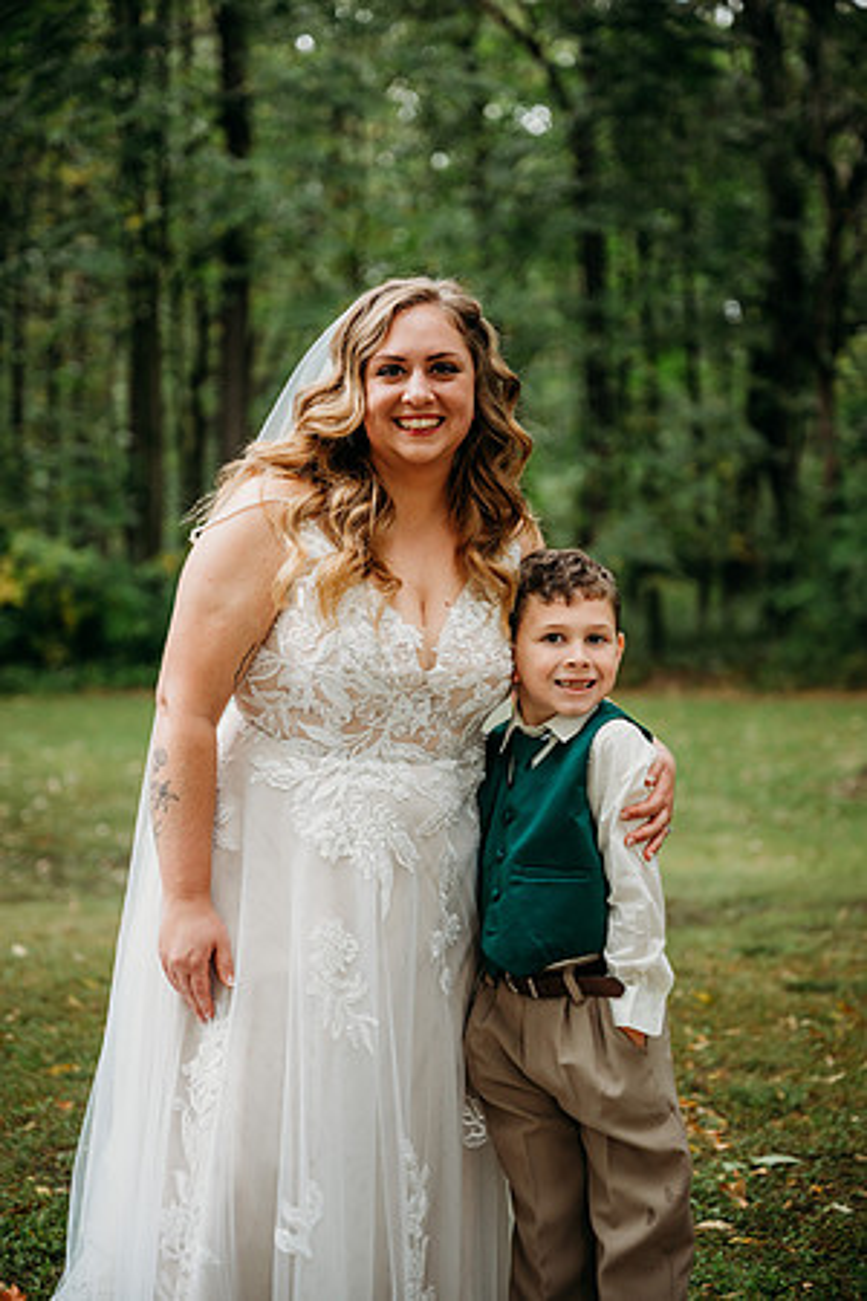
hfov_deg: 19.5
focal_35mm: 70
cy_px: 650
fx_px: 2529
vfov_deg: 28.8
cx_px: 434
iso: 200
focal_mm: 70
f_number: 2.8
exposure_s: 1/400
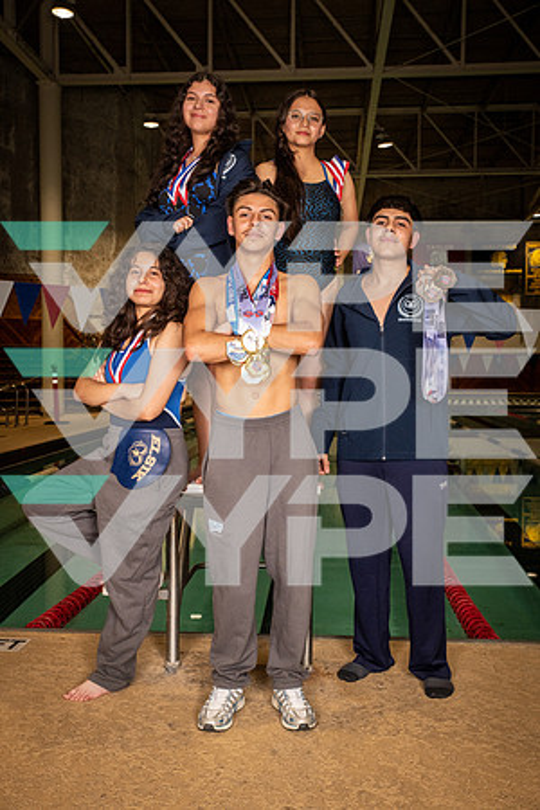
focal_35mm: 38
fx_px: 855
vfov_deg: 50.7
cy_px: 405
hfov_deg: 35.1
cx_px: 270
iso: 1000
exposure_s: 1/400
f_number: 6.3
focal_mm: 38
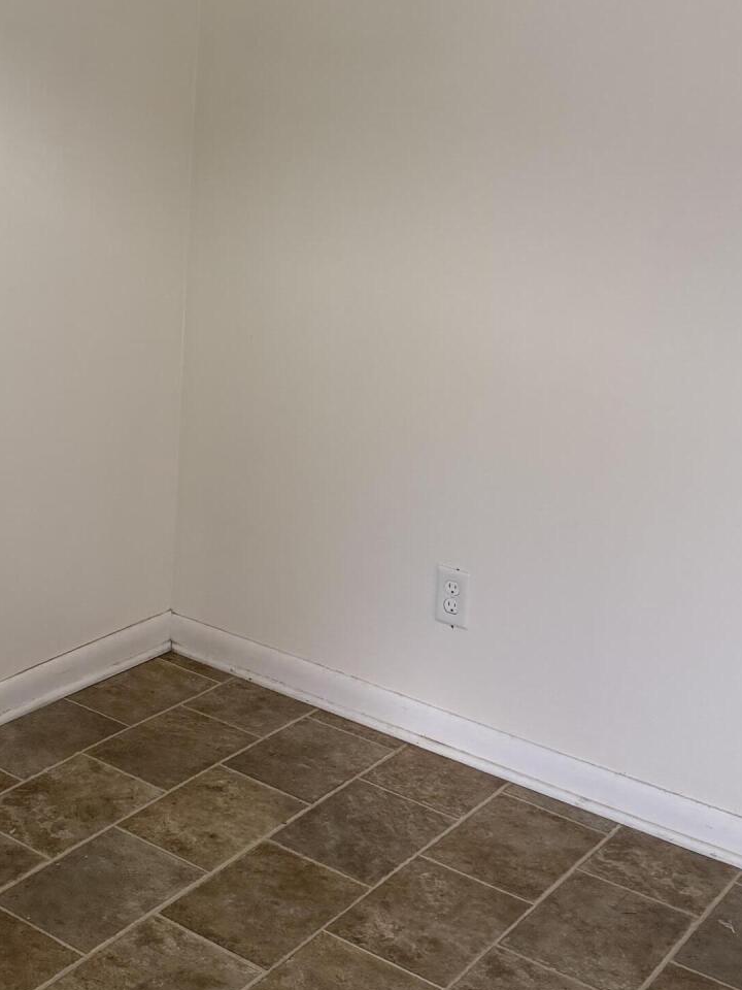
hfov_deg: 28.8
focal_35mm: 50
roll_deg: -2.0
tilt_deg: -10.5
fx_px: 1429
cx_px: 227
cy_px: 286
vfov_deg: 37.5
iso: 200
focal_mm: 6.76
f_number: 1.78
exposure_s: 1/157
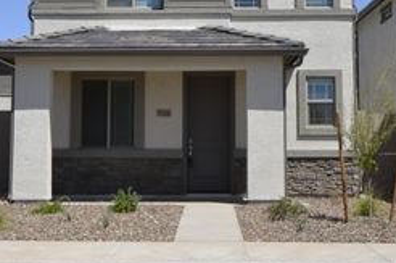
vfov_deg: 20.0
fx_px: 736
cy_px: 48
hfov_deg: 30.1
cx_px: 184
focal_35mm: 67
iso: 100
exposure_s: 1/320
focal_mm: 22
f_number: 8
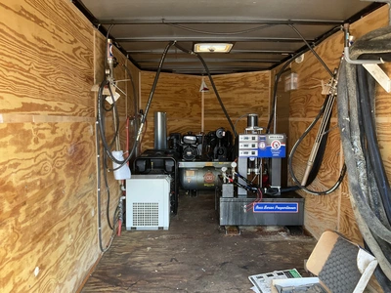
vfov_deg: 48.2
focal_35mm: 29
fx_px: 328
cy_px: 146
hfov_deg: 61.7
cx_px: 196
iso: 64
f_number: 1.8
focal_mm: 3
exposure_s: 1/122
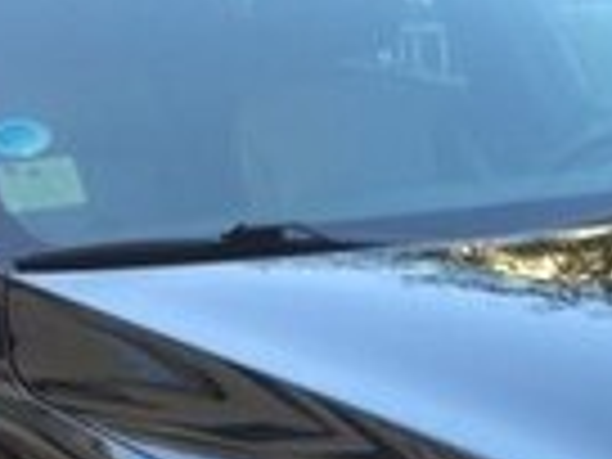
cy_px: 776
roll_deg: -1.2
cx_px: 554
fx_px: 2493
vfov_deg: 10.0
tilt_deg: -19.5
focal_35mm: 141
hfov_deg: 13.9
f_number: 2.2
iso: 32
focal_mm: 4.15
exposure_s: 1/100
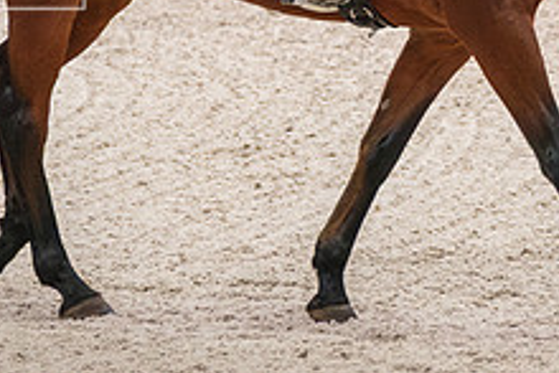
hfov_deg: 4.2
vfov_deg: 2.8
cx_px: 398
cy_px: -82
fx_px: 7551
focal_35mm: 486
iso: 2000
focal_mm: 110.6
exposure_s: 1/640
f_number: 3.2
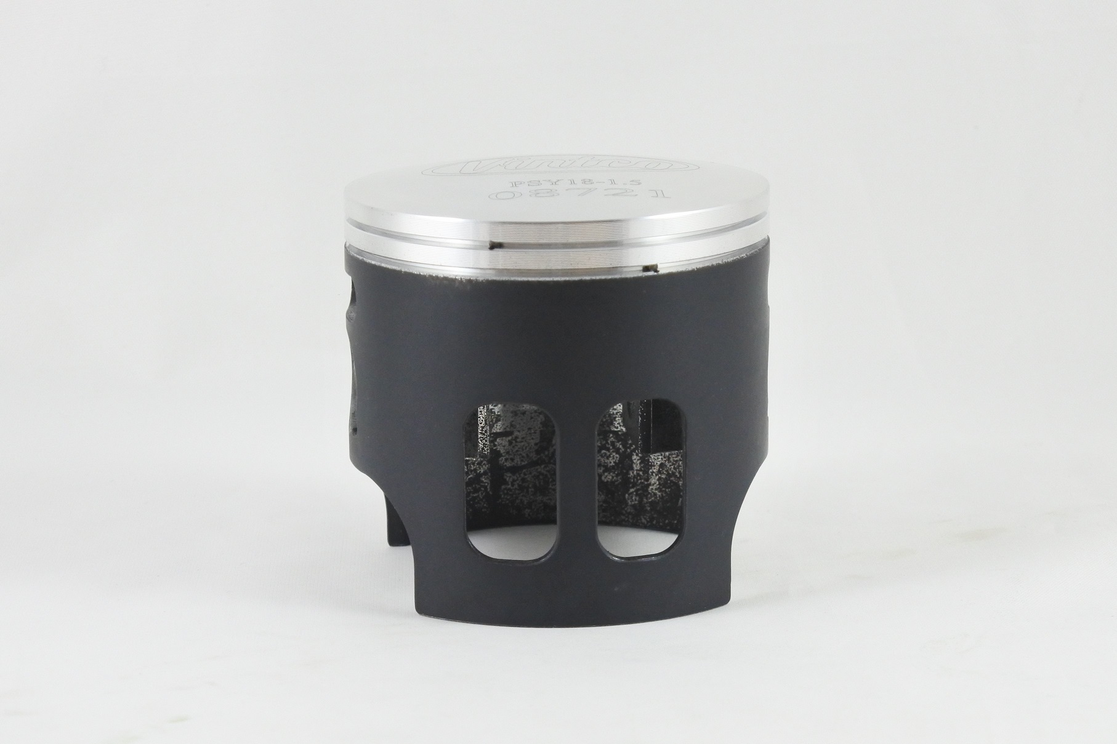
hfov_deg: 26.7
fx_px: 2358
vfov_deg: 17.9
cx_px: 558
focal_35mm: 76
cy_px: 372
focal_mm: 28.2
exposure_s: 1/100
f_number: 5.6
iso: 800
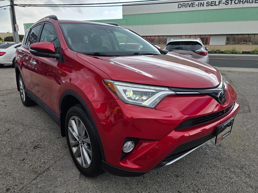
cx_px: 129
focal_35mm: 23
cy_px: 96
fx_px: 171
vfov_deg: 58.9
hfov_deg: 73.9
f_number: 1.7
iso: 16
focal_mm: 6.3
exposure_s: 1/238
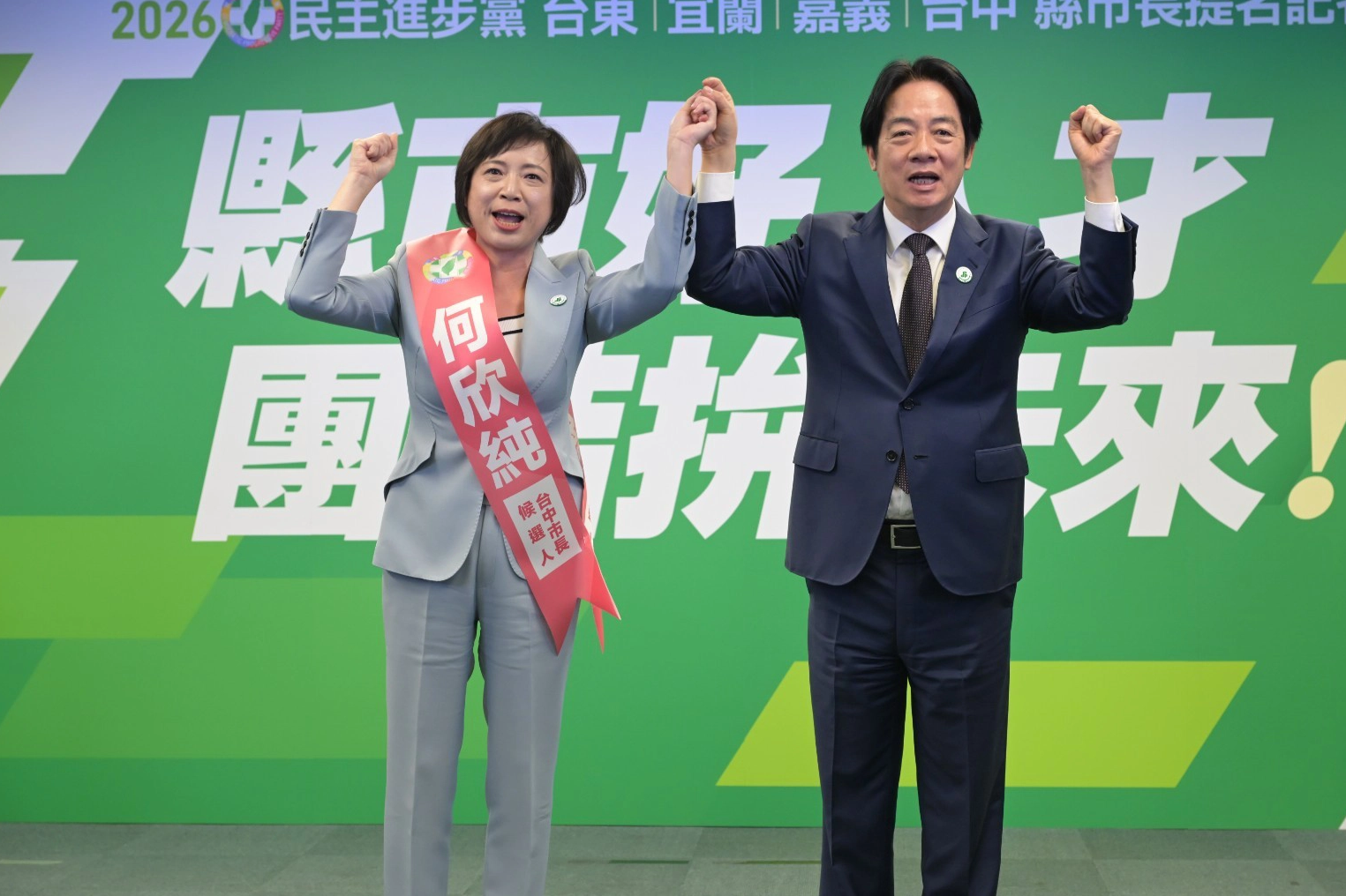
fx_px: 2392
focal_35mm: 64
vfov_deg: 21.2
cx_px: 701
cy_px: 438
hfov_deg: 31.4
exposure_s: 1/200
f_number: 5.6
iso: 2500
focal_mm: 61
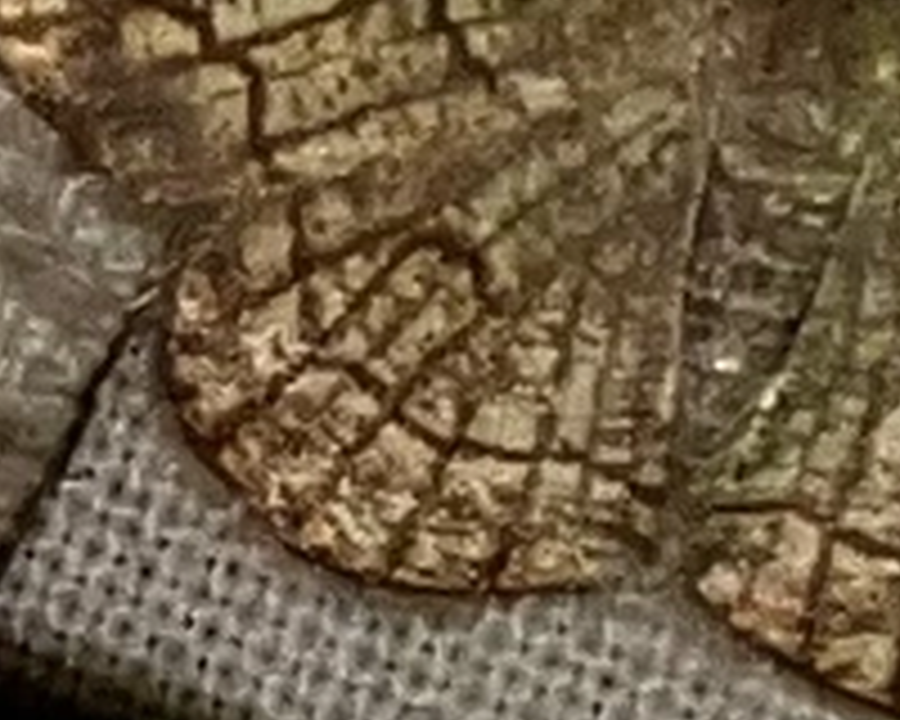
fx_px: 2158
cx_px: 774
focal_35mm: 81
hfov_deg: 23.1
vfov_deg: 18.8
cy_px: 200
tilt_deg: -81.7
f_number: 1.6
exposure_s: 1/82
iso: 32
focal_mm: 5.1
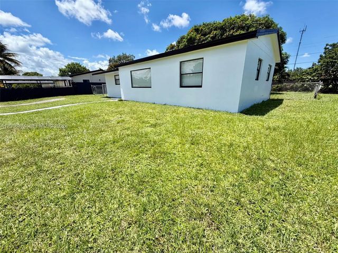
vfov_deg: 85.7
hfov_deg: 102.1
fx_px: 137
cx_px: 169
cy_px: 126
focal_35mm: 14
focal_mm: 2.22
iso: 20
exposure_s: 1/809
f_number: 2.2
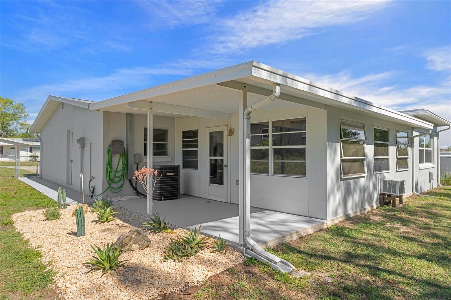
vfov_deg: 59.5
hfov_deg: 81.2
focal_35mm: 21
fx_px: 263
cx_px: 226
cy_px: 150
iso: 320
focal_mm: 14
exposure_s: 1/250
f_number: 8
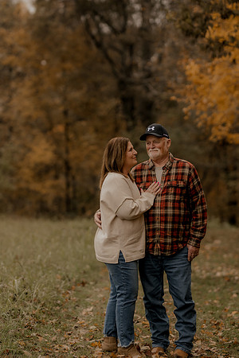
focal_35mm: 127
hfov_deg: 10.8
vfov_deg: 16.1
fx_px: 1265
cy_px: 179
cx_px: 120
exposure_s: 1/2500
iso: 250
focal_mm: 85
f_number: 1.8
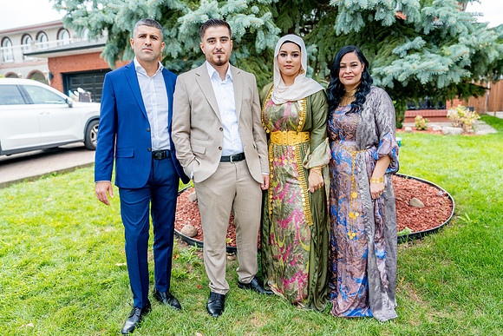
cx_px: 252
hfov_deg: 65.5
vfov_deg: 46.4
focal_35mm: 28
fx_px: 391
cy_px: 168
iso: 320
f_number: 7.1
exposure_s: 1/200
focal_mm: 28
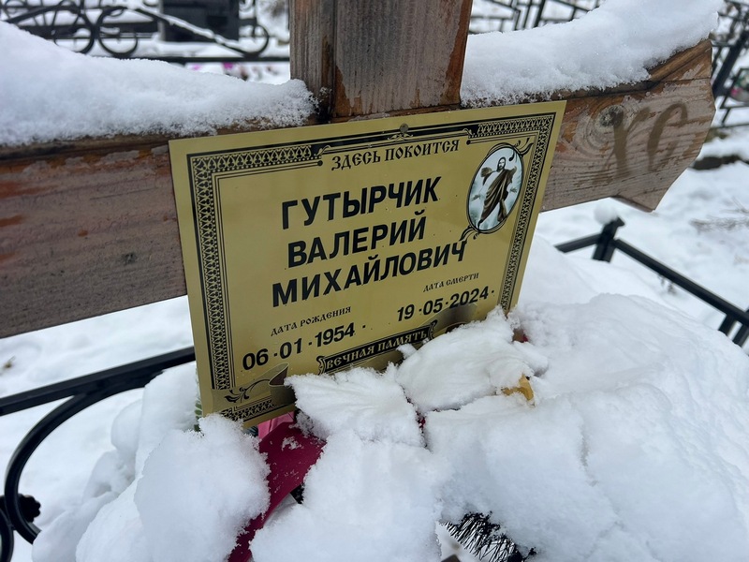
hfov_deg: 67.3
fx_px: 563
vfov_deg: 53.1
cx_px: 374
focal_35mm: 26
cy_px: 281
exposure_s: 1/526
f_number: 1.5
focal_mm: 5.7
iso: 50
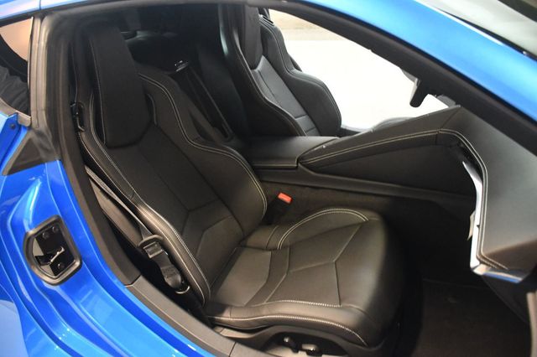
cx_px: 268
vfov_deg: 43.6
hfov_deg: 62.0
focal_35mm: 30
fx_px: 447
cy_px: 178
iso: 5000
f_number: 3.5
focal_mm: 20
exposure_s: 1/60
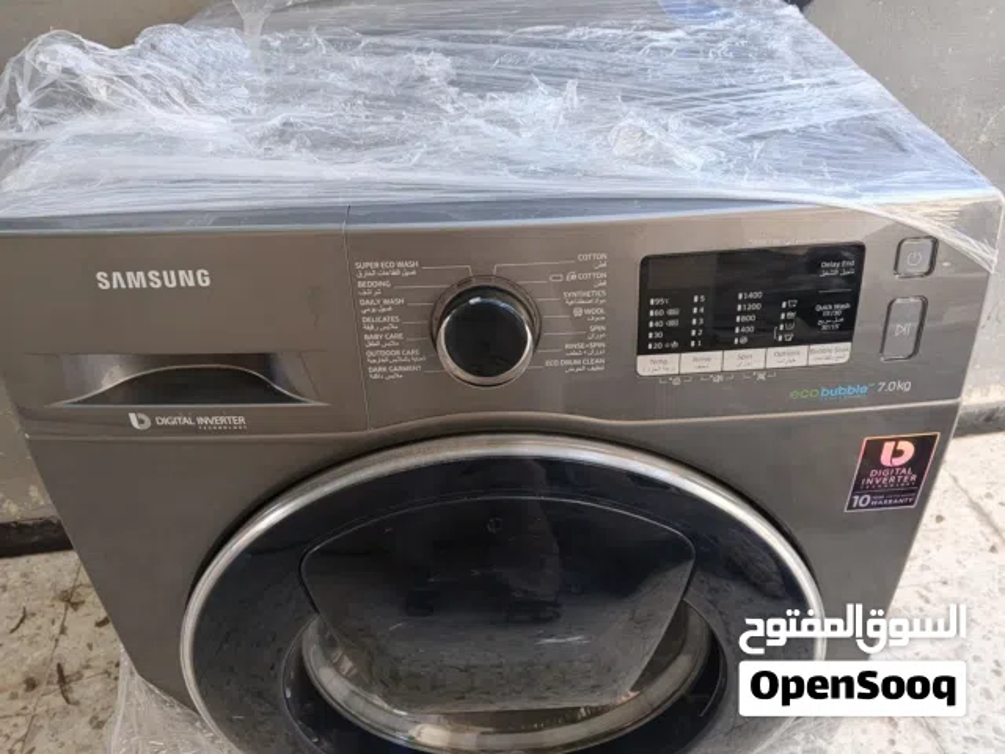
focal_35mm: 23
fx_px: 668
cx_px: 502
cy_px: 377
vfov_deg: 58.9
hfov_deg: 73.9
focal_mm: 4.09
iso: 289
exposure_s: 1/50
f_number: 1.6
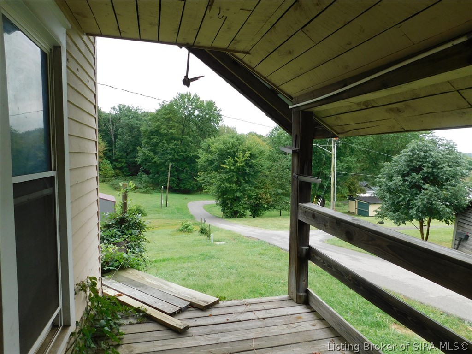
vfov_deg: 58.9
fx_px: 314
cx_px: 236
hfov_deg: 73.9
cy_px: 177
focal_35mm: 23
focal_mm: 4
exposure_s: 1/200
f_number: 3
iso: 125
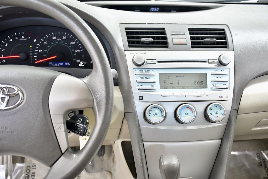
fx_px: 298
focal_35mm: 40
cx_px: 134
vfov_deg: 33.4
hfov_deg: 48.5
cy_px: 90
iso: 1250
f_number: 4
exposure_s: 1/80
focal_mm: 27
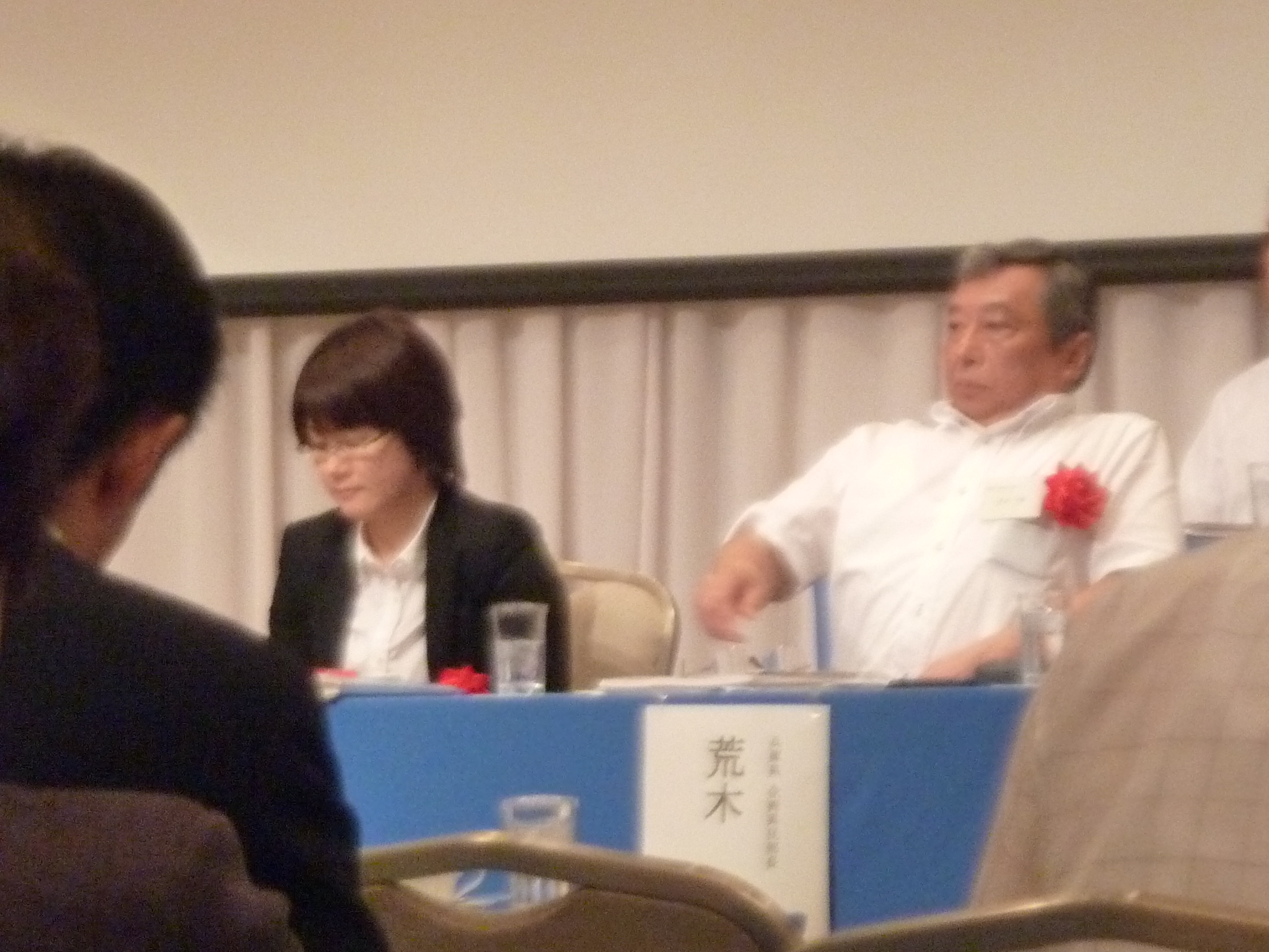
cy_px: 476
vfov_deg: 5.2
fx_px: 10411
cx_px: 634
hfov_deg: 7.0
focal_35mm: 284
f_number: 4.5
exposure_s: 1/30
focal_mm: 25.9
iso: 800
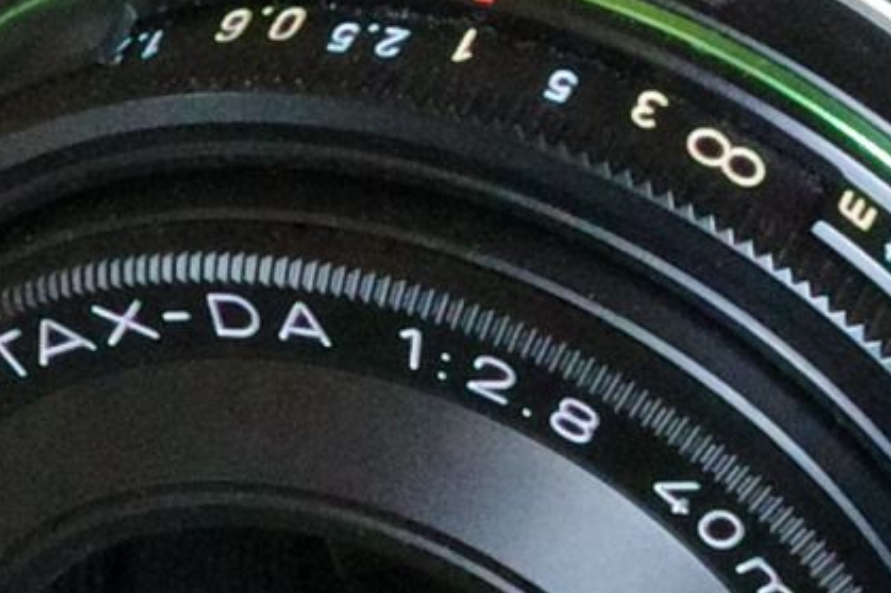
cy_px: -40
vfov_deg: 4.2
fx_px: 8040
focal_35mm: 325
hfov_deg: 6.3
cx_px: 634
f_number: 8
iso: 5000
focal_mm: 26
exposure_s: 1/40
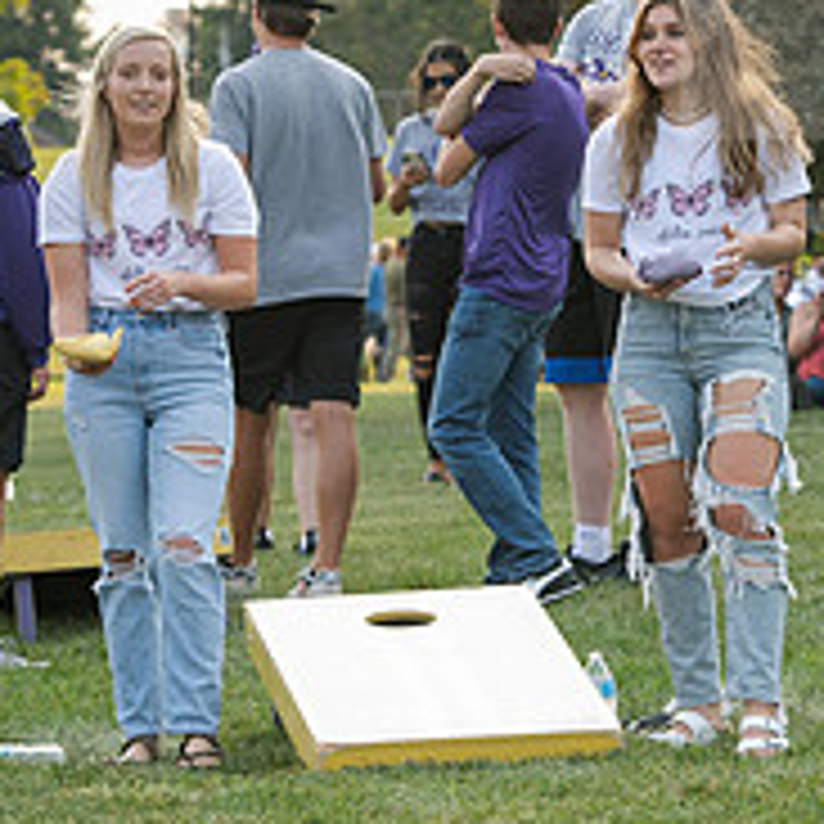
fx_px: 7622
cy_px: 308
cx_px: 545
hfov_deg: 6.2
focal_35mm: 283
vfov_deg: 6.2
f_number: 5
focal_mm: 105
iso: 320
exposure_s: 1/320
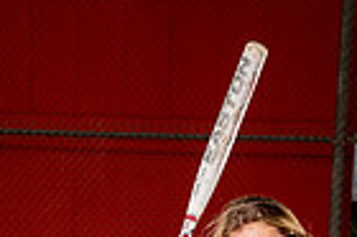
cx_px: 163
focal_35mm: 119
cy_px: 540
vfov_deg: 10.2
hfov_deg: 17.2
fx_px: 1179
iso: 200
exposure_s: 1/1600
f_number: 4
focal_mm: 37
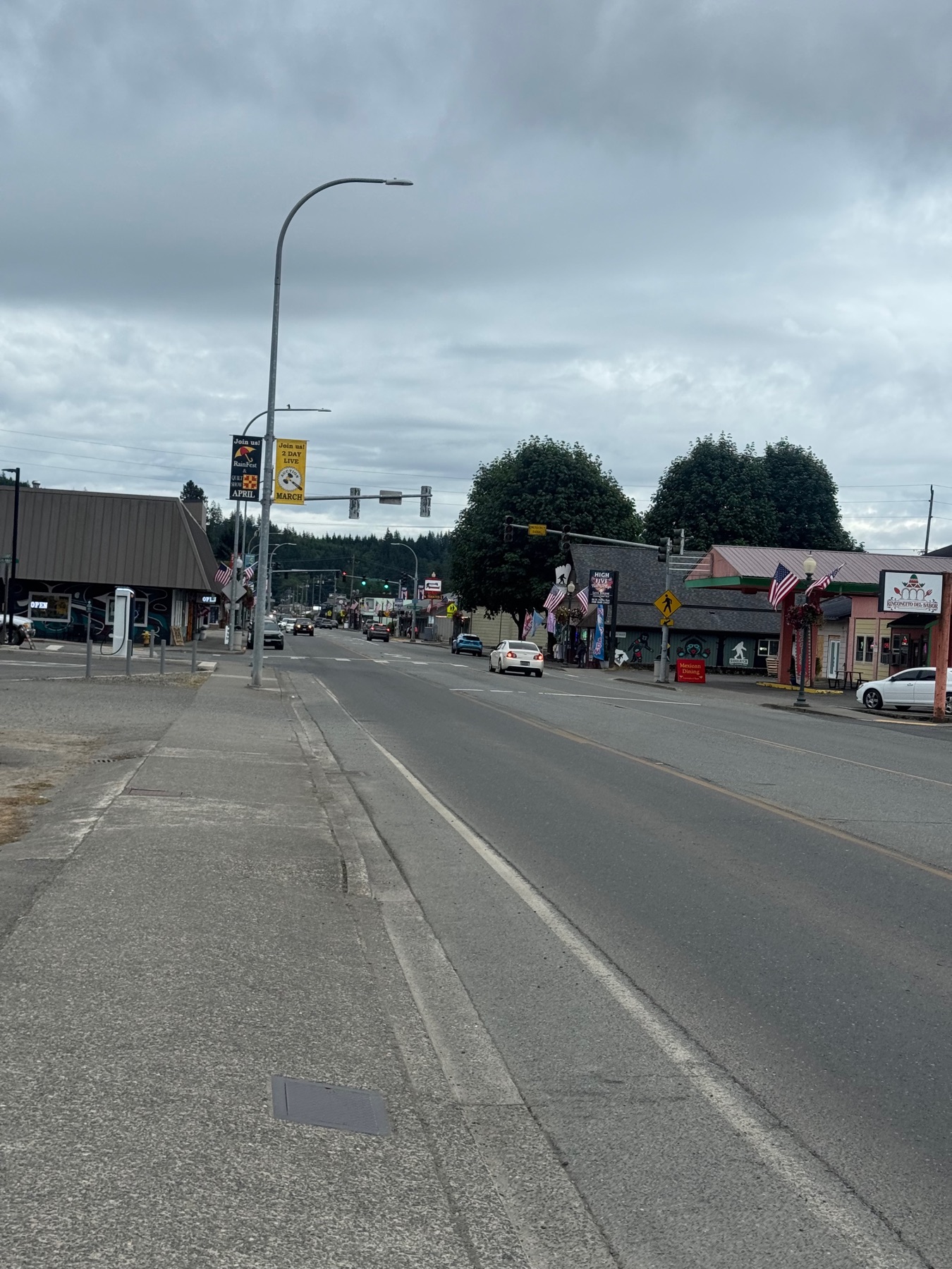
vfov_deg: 39.7
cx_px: 476
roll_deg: -2.4
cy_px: 634
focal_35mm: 48
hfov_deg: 30.3
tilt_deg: -1.4
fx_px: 1760
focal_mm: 6.76
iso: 64
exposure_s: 1/980
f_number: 1.78
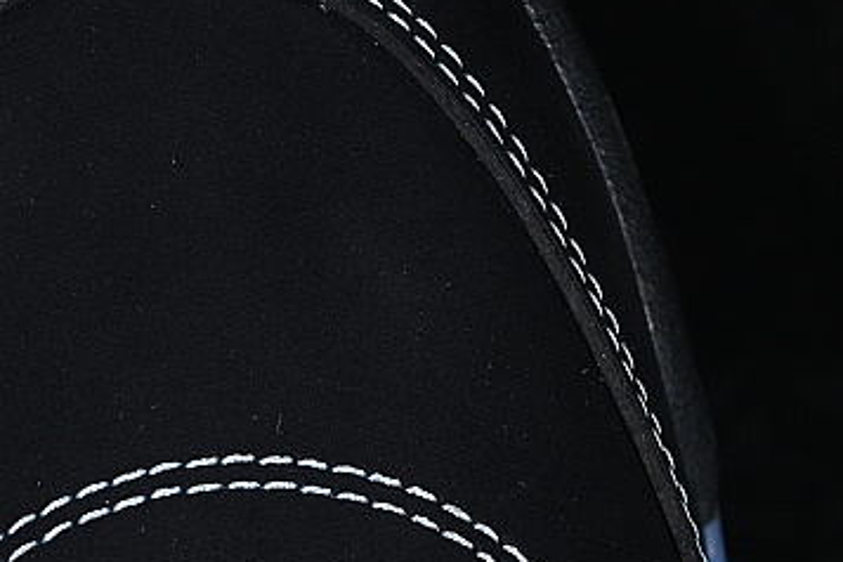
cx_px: 142
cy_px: 557
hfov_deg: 9.0
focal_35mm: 227
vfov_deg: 6.0
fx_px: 5315
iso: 160
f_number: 6.3
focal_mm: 50
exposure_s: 1/60
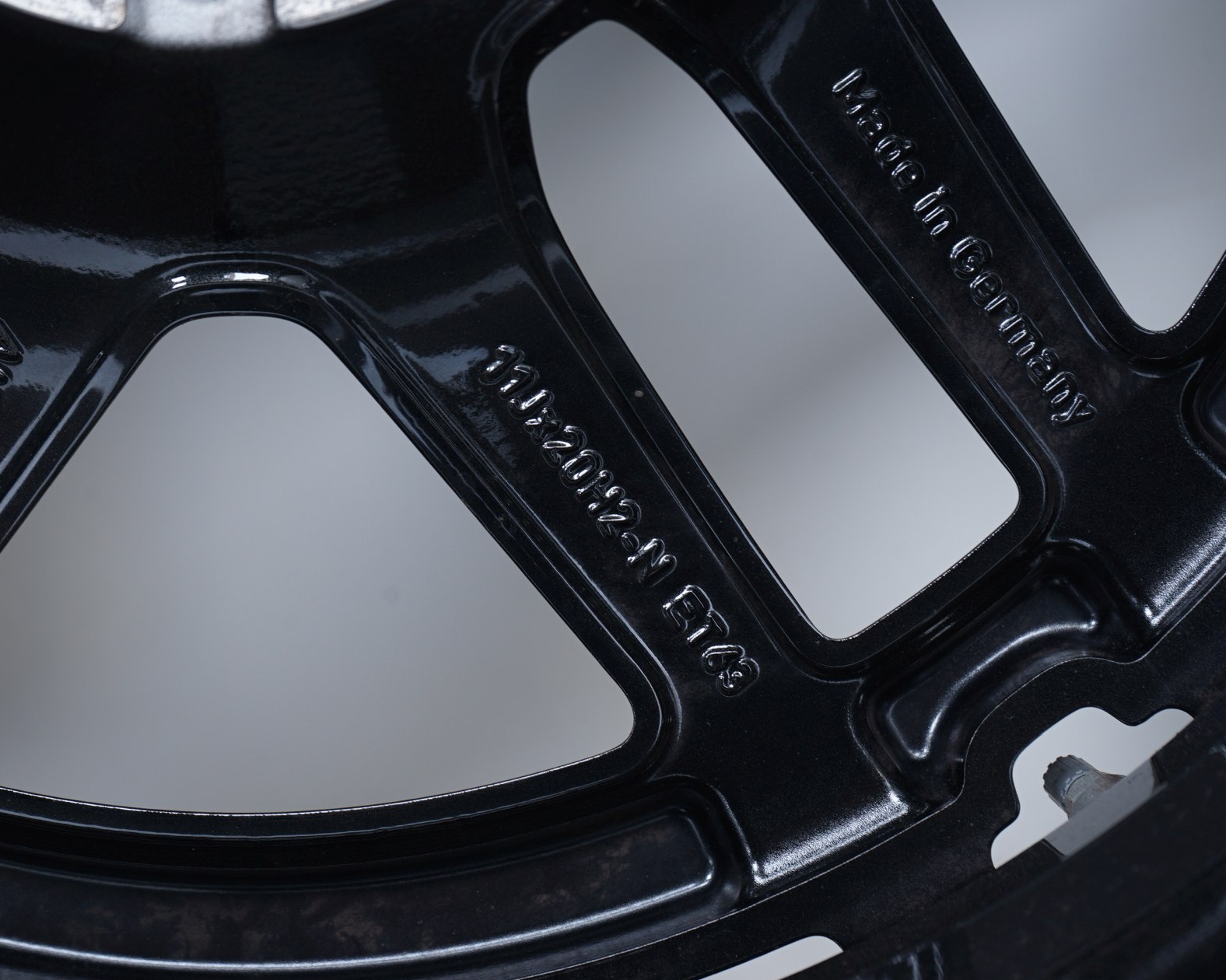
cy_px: 486
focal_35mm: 72
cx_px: 480
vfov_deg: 21.3
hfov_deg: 26.4
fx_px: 2612
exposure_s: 1/100
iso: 250
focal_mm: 63
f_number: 7.1
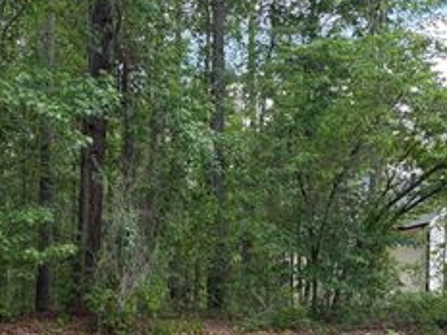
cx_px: 67
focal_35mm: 56
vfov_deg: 24.9
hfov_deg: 33.0
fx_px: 723
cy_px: 334
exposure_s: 1/343
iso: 50
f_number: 1.6
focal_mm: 5.96
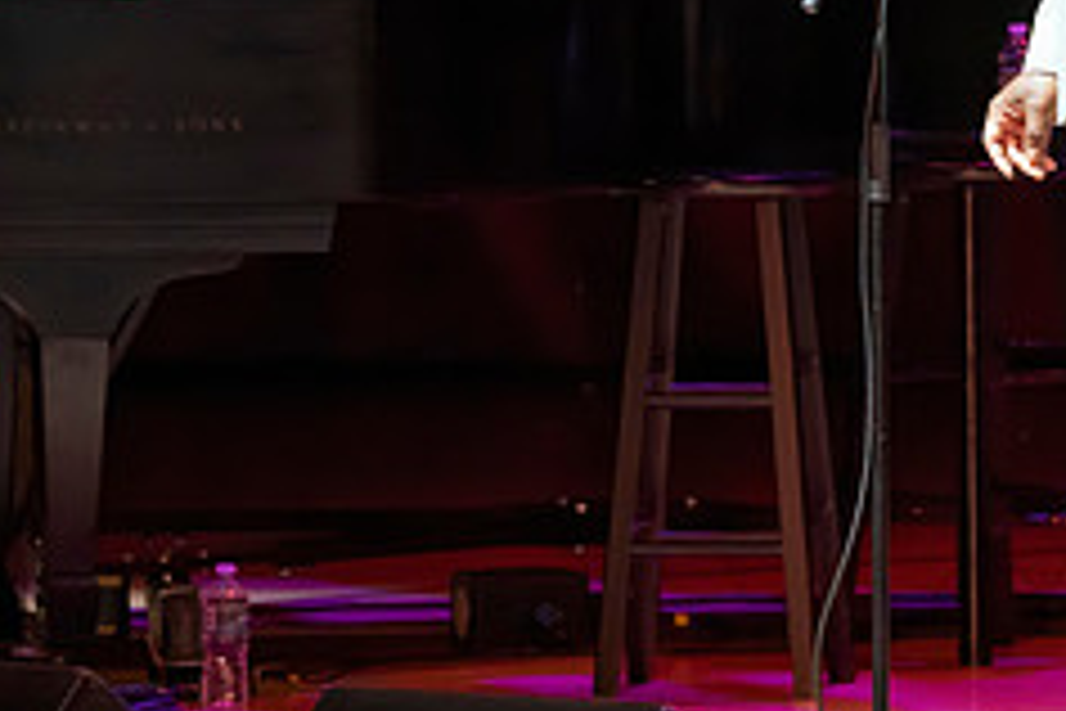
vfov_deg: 2.6
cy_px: -8
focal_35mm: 520
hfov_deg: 4.0
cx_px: 798
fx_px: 15397
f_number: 5.6
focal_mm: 200
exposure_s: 1/320
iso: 5000
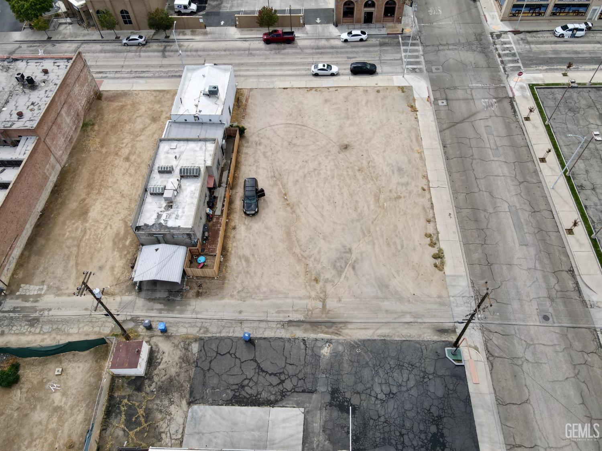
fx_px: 417
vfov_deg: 56.8
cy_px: 226
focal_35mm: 24
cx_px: 301
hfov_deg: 71.6
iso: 100
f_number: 2.8
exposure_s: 1/125
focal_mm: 4.5
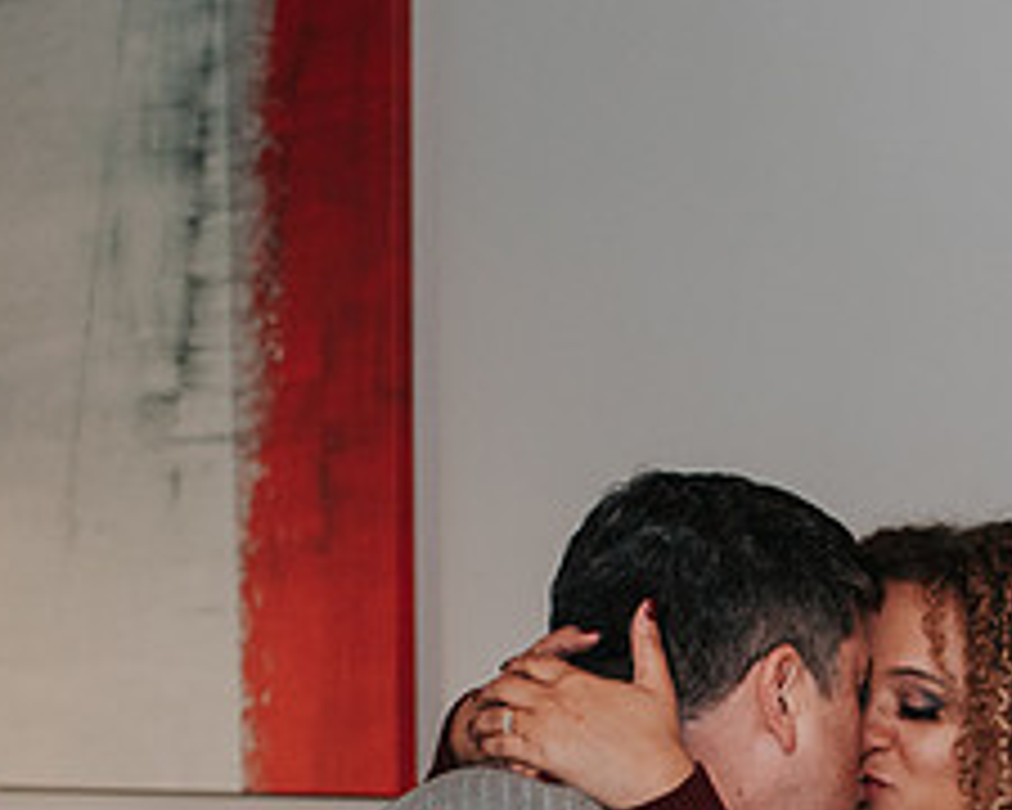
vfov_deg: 11.8
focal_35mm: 127
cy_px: 1048
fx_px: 3804
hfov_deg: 15.0
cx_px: 911
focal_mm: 35
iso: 800
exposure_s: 1/200
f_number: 3.2
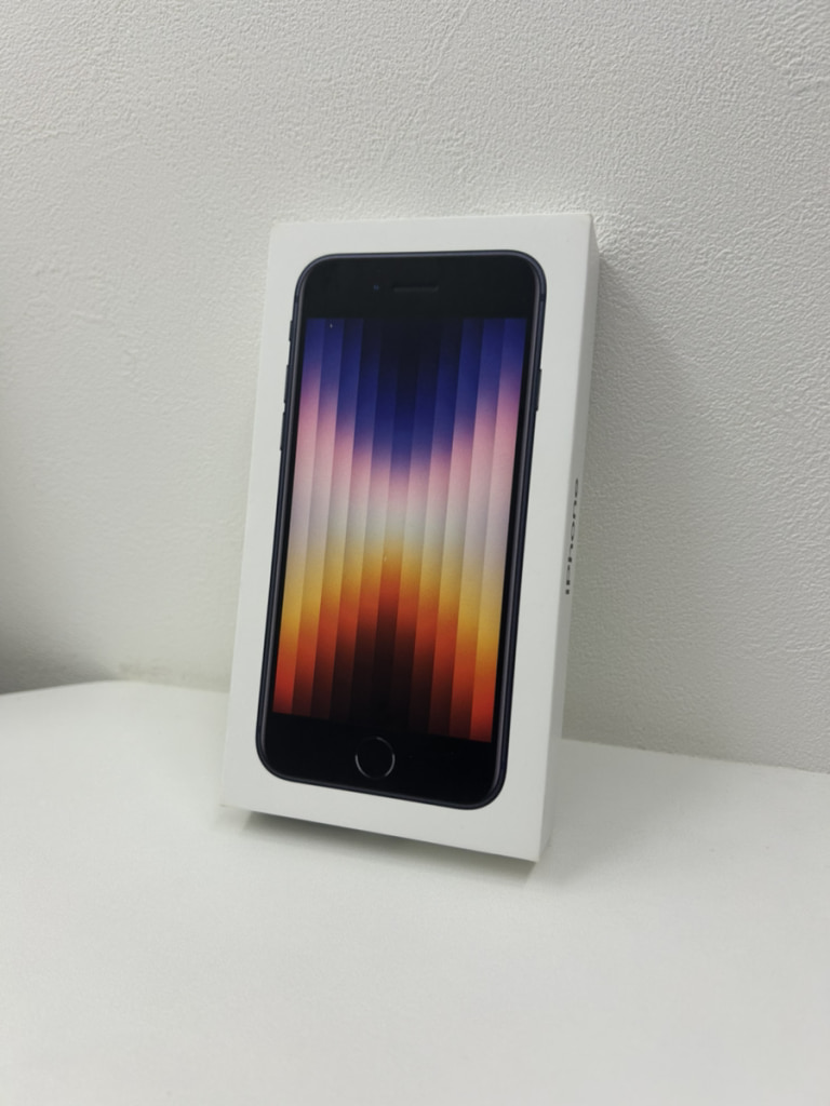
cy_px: 553
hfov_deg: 53.1
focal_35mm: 26
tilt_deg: -17.5
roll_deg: -0.2
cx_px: 415
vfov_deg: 67.3
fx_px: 831
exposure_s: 1/100
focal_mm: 5.7
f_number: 1.5
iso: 50
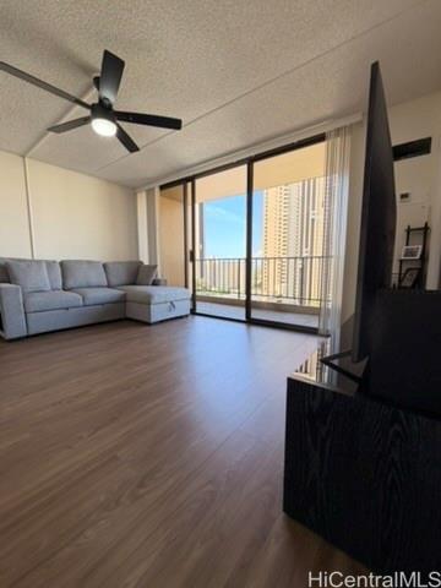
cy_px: 294
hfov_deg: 85.7
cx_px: 220
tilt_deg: -5.8
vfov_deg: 102.1
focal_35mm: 14
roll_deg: -0.5
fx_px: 238
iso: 64
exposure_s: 1/120
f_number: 2.2
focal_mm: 2.22
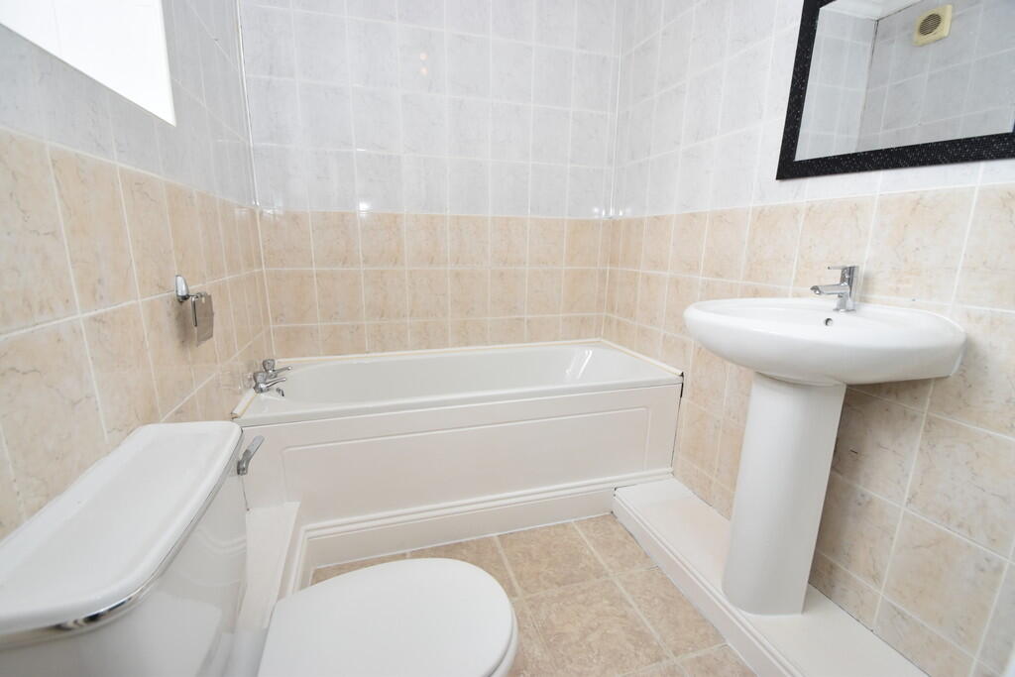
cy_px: 338
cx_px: 508
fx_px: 423
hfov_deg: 100.4
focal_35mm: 15
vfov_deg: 77.3
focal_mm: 10
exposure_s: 1/125
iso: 720
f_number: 5.6
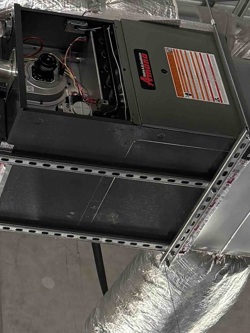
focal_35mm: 91
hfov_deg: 15.4
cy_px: 44
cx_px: -80
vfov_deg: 21.1
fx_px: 876
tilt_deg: +47.5
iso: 200
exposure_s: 1/74
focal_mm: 6.76
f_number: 1.78
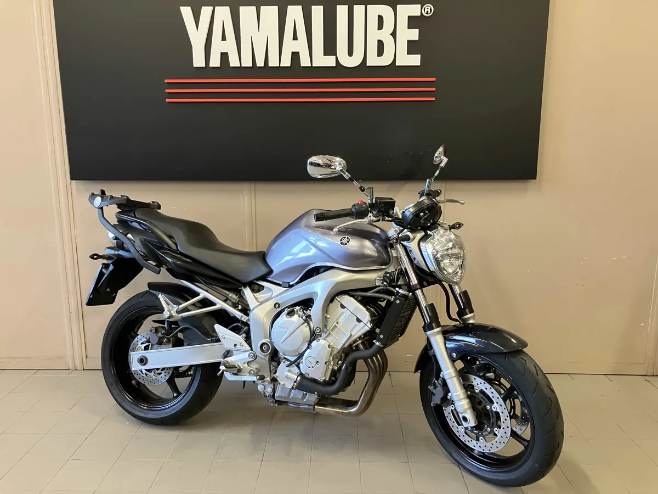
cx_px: 329
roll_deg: +0.1
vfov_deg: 49.7
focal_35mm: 28
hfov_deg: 63.4
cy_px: 247
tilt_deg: -10.3
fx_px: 532
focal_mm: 3.99
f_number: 1.8
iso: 160
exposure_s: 1/60
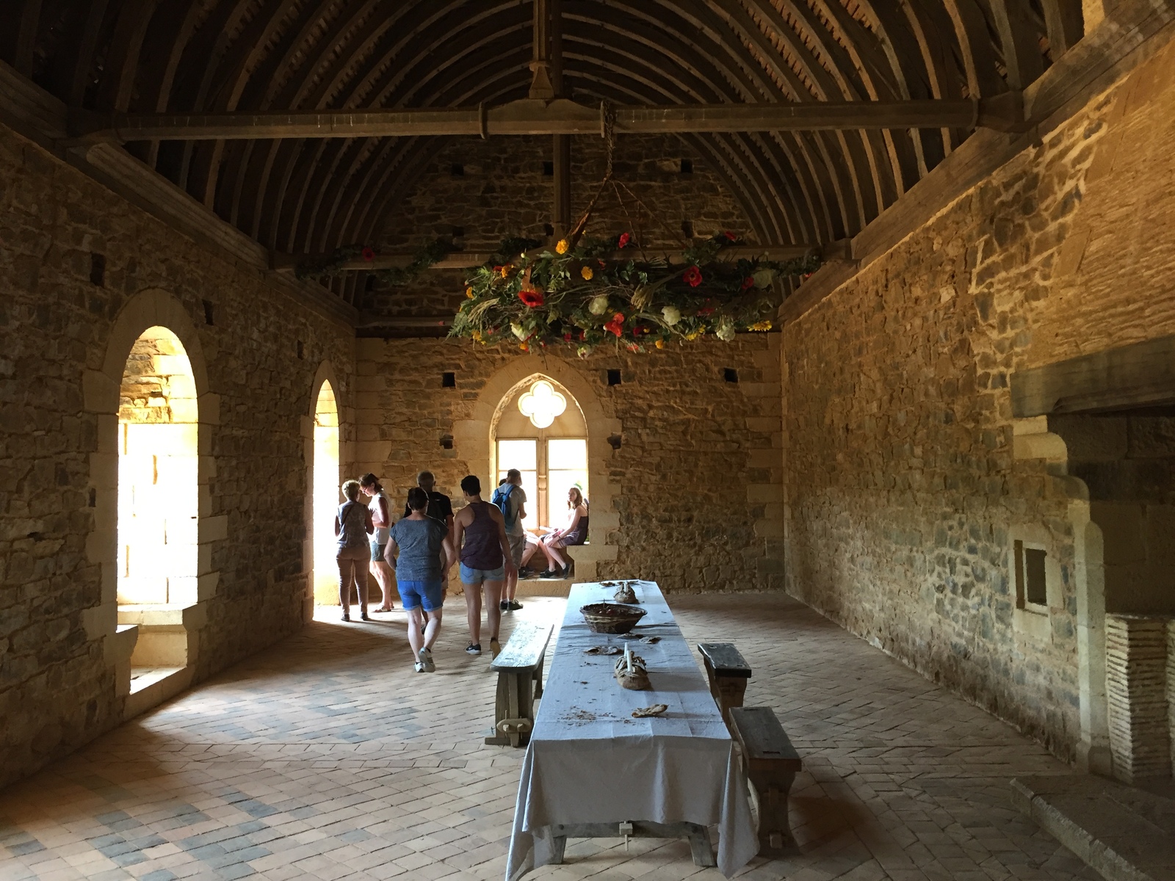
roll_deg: -0.2
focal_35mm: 29
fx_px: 984
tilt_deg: +0.4
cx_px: 588
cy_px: 440
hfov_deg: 61.7
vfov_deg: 48.2
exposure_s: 1/33
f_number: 2.2
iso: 160
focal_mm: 4.15
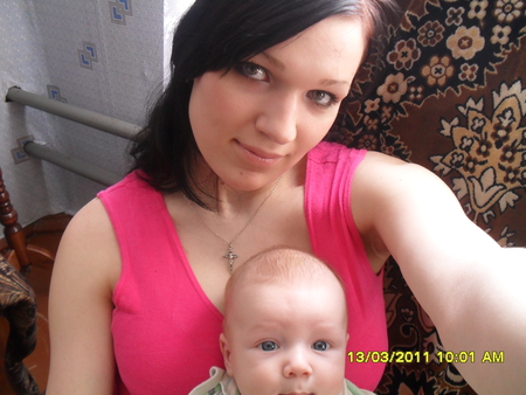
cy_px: 198
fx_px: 532
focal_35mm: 35
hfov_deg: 52.6
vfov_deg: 40.7
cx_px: 263
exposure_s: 1/30
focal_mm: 6.3
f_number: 3.2
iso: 200
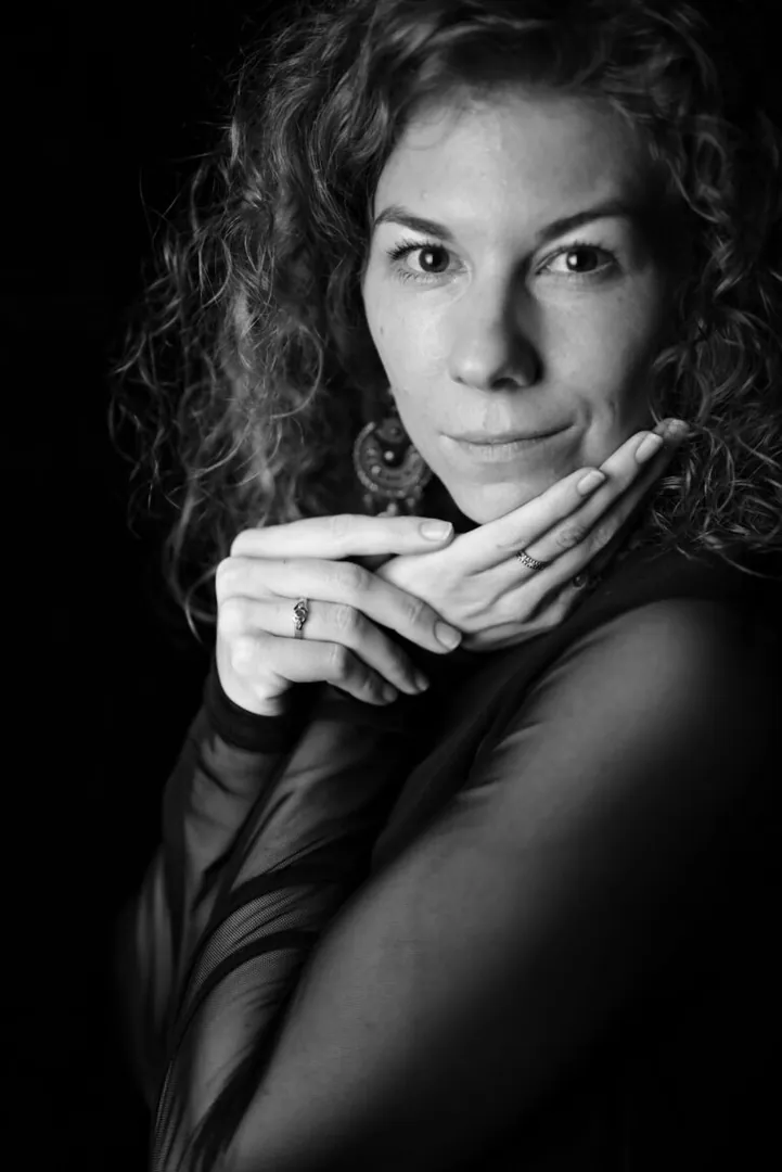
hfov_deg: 27.0
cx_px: 391
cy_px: 586
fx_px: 1627
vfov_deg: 39.6
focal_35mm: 50
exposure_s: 1/125
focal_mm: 50
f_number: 1.8
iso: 2000
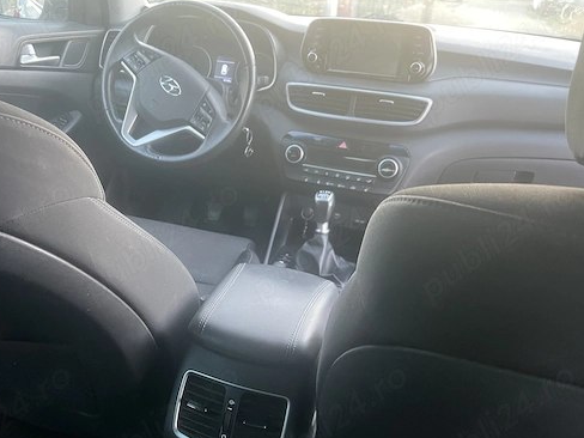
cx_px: 245
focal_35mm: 32
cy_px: 255
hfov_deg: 56.5
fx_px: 540
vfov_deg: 44.0
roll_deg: -2.1
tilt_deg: -26.6
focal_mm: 5.7
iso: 500
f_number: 1.5
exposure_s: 1/48
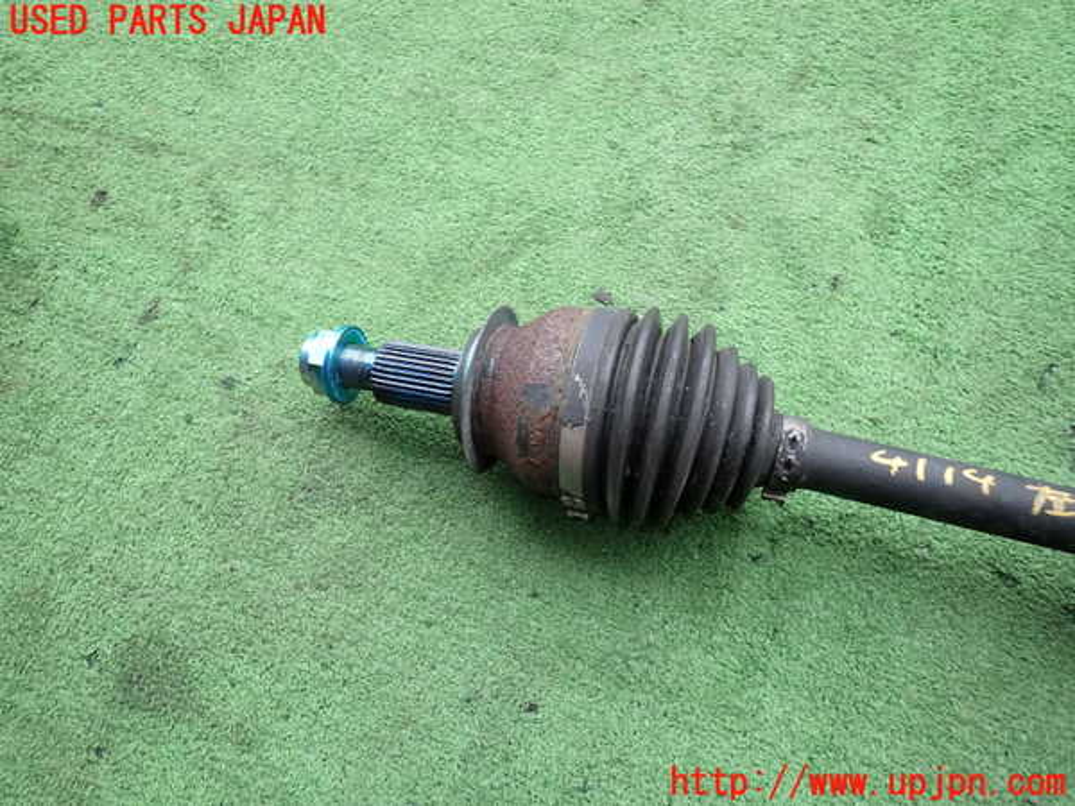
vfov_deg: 54.9
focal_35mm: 25
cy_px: 403
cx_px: 538
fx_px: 776
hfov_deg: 69.4
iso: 100
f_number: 5.6
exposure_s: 1/60
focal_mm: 4.5
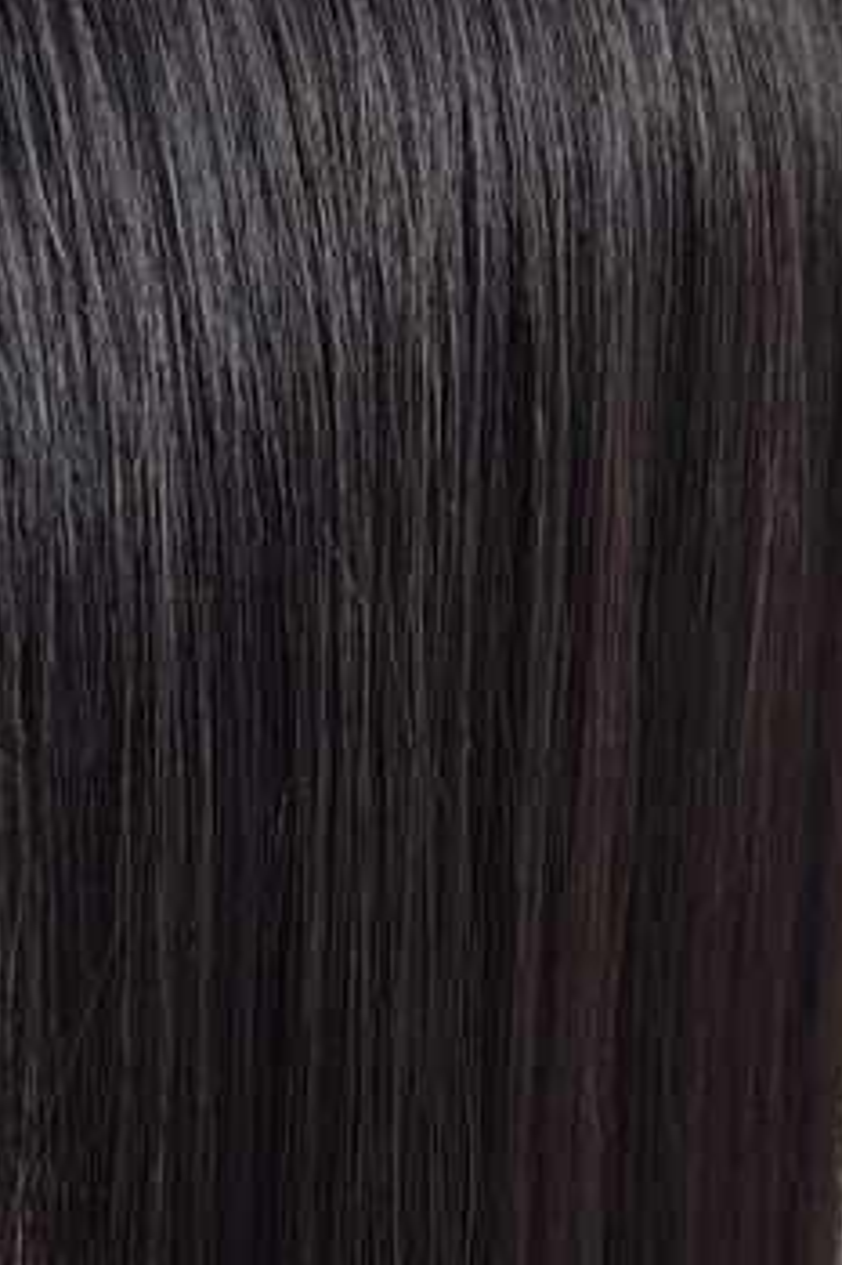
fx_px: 2879
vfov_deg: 23.4
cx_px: 0
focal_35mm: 82
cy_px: 1355
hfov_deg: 16.3
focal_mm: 5.4
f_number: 1.8
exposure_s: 1/100
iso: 40
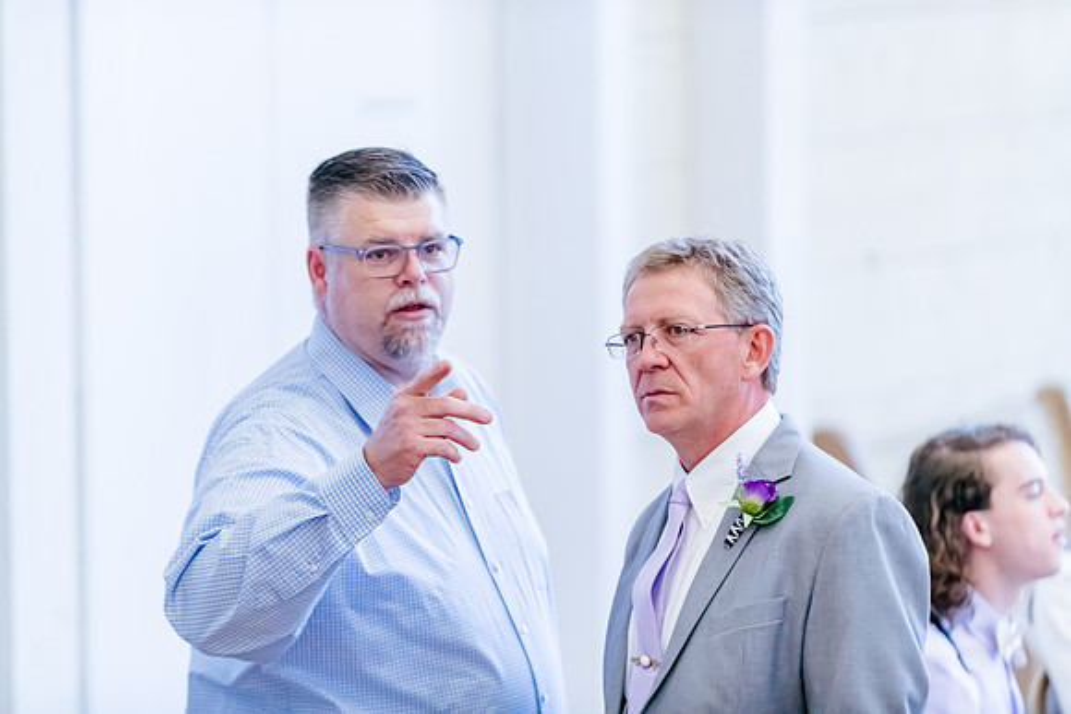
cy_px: 357
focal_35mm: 200
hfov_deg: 10.3
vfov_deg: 6.9
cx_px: 536
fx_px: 5951
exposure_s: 1/500
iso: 3200
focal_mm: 200
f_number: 3.2
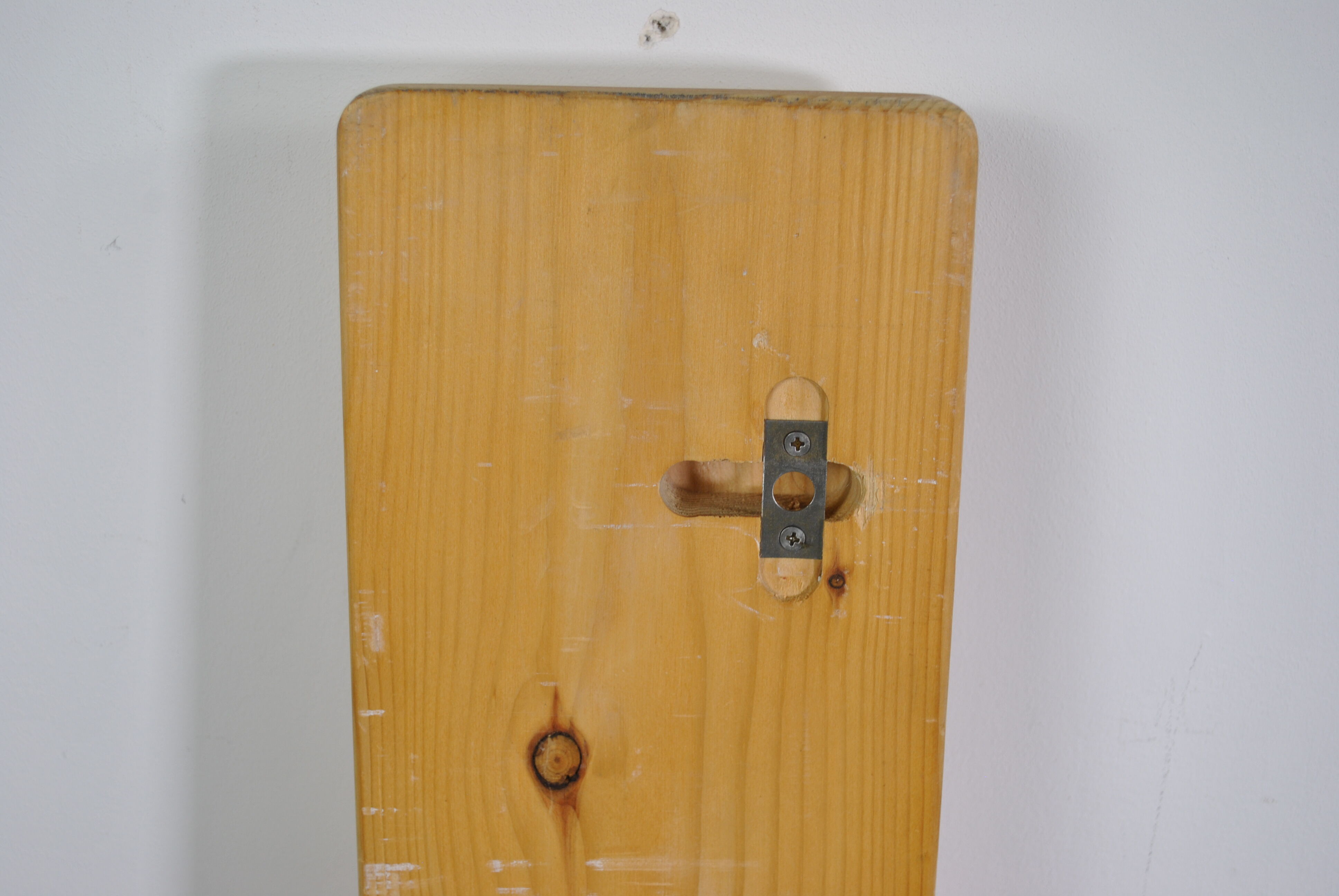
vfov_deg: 29.9
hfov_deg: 43.6
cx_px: 670
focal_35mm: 45
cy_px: 448
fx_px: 1676
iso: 200
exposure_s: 1/30
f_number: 5
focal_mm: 30
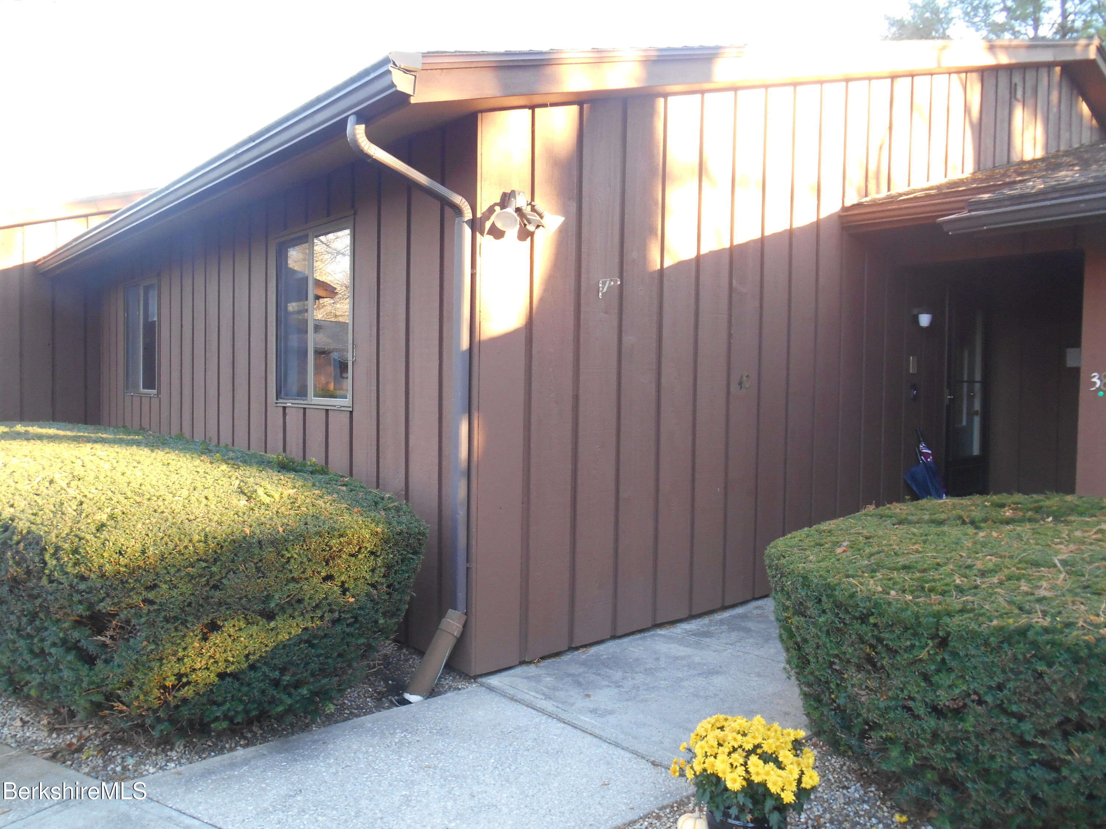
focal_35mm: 26
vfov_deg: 53.1
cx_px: 553
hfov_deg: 67.3
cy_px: 414
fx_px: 831
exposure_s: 1/30
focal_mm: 4.7
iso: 160
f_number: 3.4
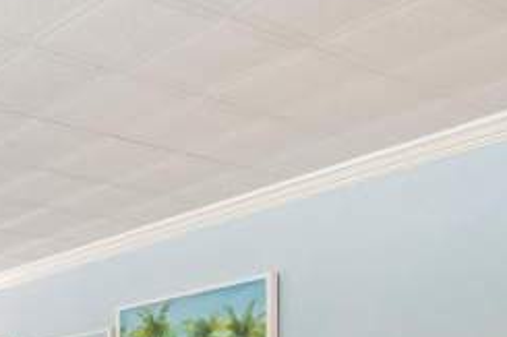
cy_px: 485
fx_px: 873
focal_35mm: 62
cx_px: -211
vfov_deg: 19.5
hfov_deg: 25.9
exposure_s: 1/60
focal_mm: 19
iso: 400
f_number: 8
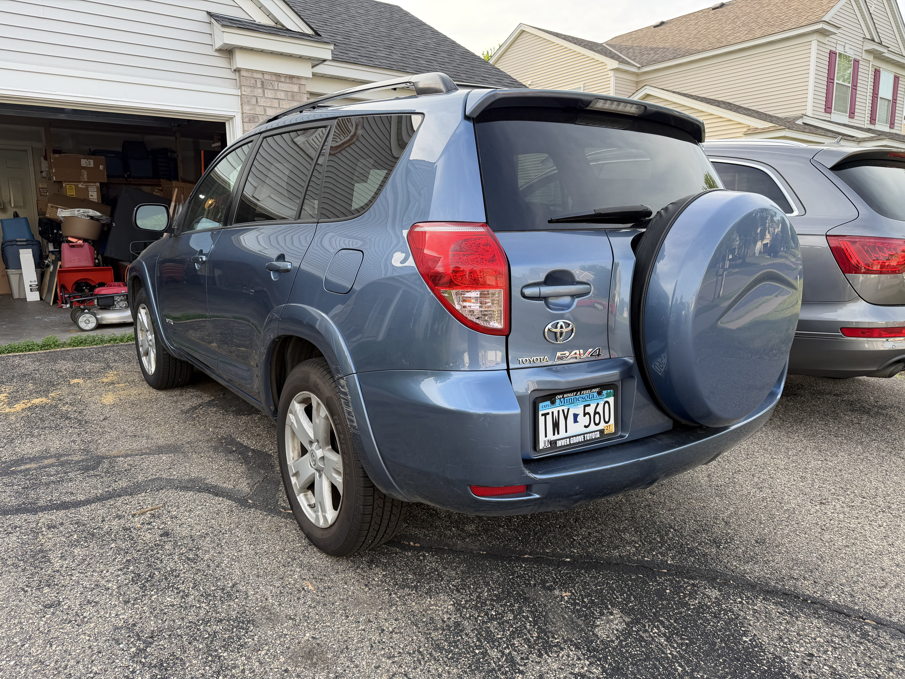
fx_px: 627
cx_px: 452
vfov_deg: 56.8
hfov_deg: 71.6
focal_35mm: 24
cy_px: 340
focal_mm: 6.8
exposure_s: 1/440
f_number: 1.8
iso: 80
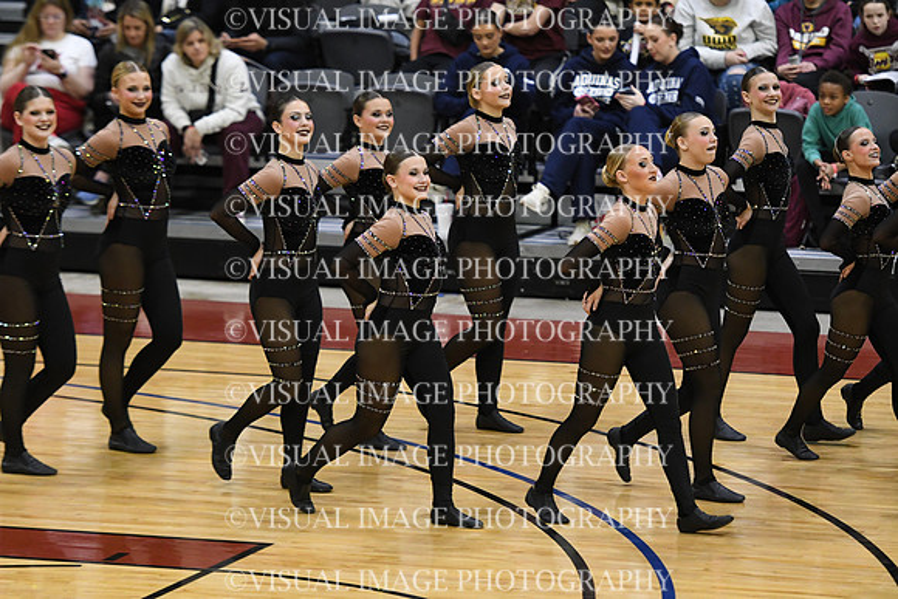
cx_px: 449
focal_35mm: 217
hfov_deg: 9.5
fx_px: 5414
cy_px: 300
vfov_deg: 6.3
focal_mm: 145
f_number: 2.8
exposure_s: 1/400
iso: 3200
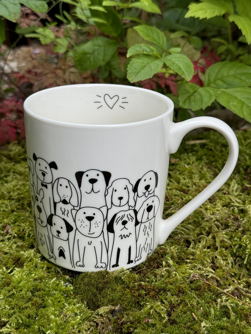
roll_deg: +1.1
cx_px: 126
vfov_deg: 39.7
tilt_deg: -28.2
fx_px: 464
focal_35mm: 48
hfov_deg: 30.3
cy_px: 167
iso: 64
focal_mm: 6.76
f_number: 1.78
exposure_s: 1/792
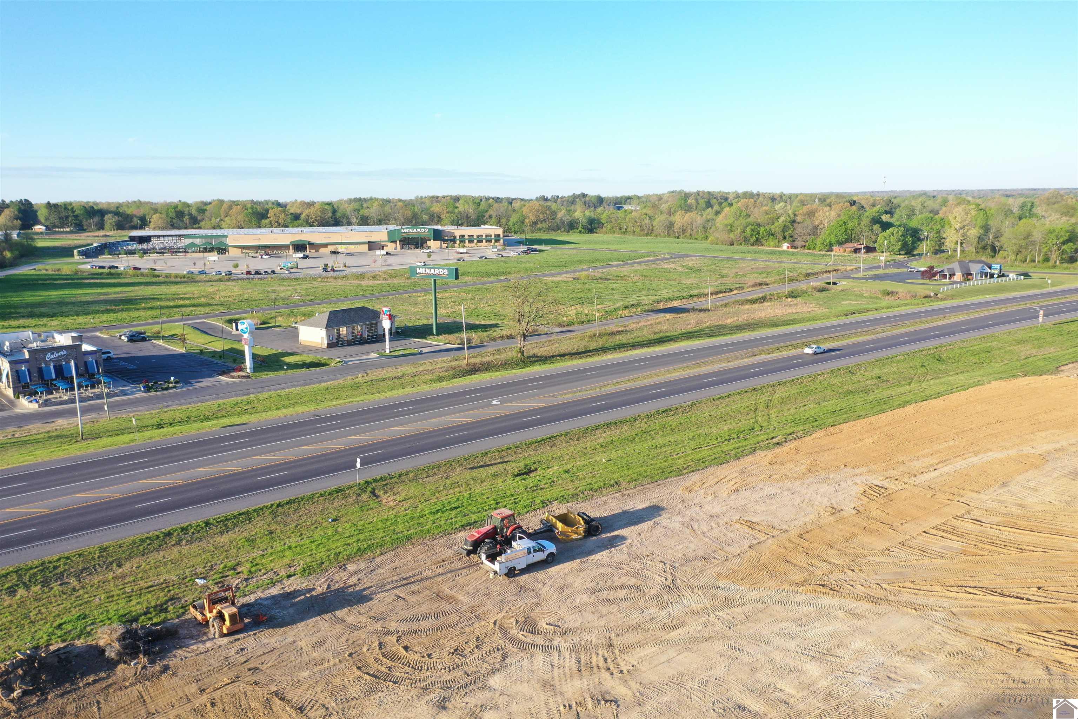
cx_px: 539
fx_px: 838
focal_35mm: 28
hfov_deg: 65.5
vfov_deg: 46.4
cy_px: 360
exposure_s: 1/240
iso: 100
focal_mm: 10.26
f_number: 5
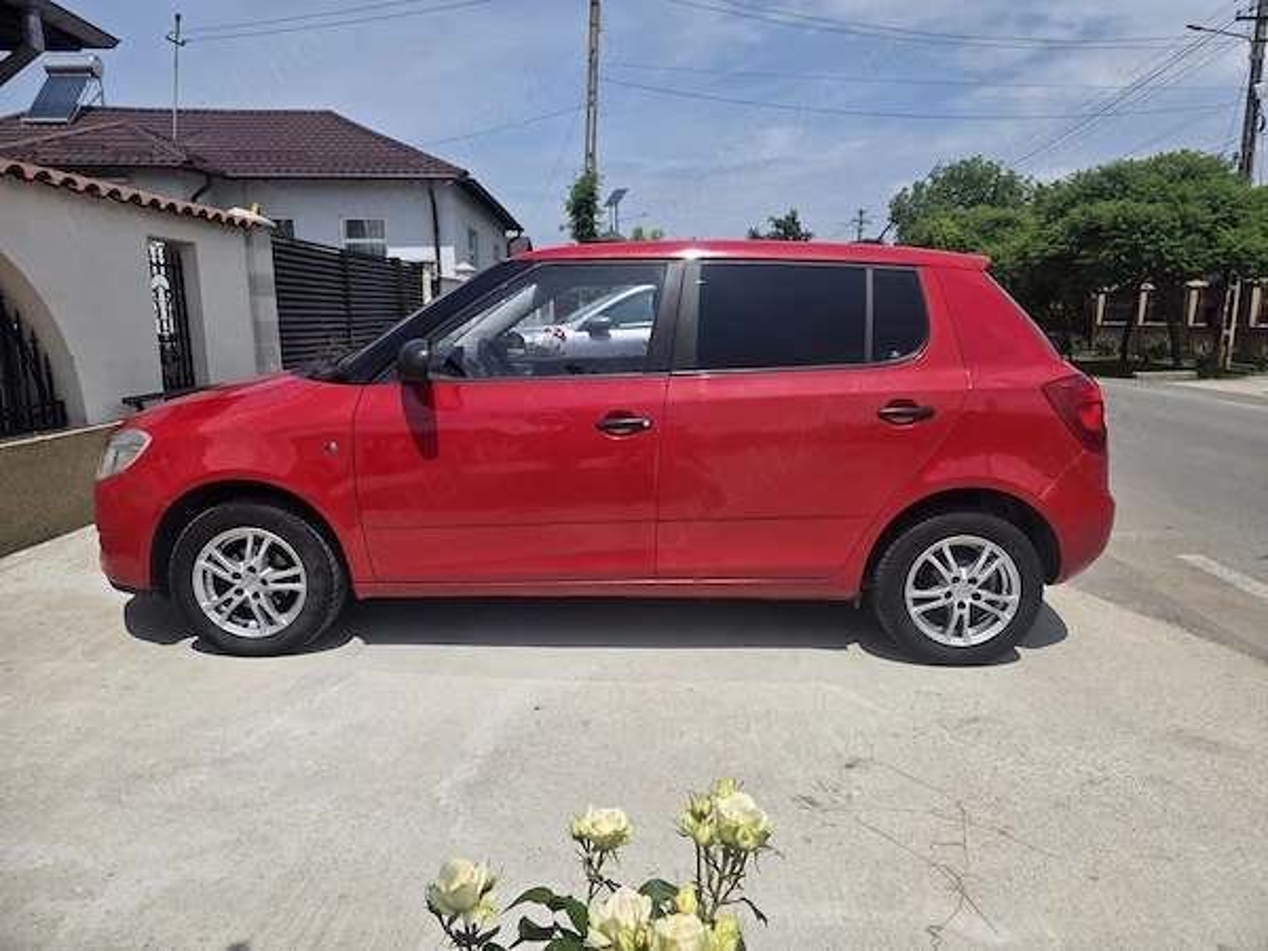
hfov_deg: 73.9
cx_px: 634
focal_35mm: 23
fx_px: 843
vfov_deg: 58.9
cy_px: 476
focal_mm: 6.3
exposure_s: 1/7944
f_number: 1.7
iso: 50
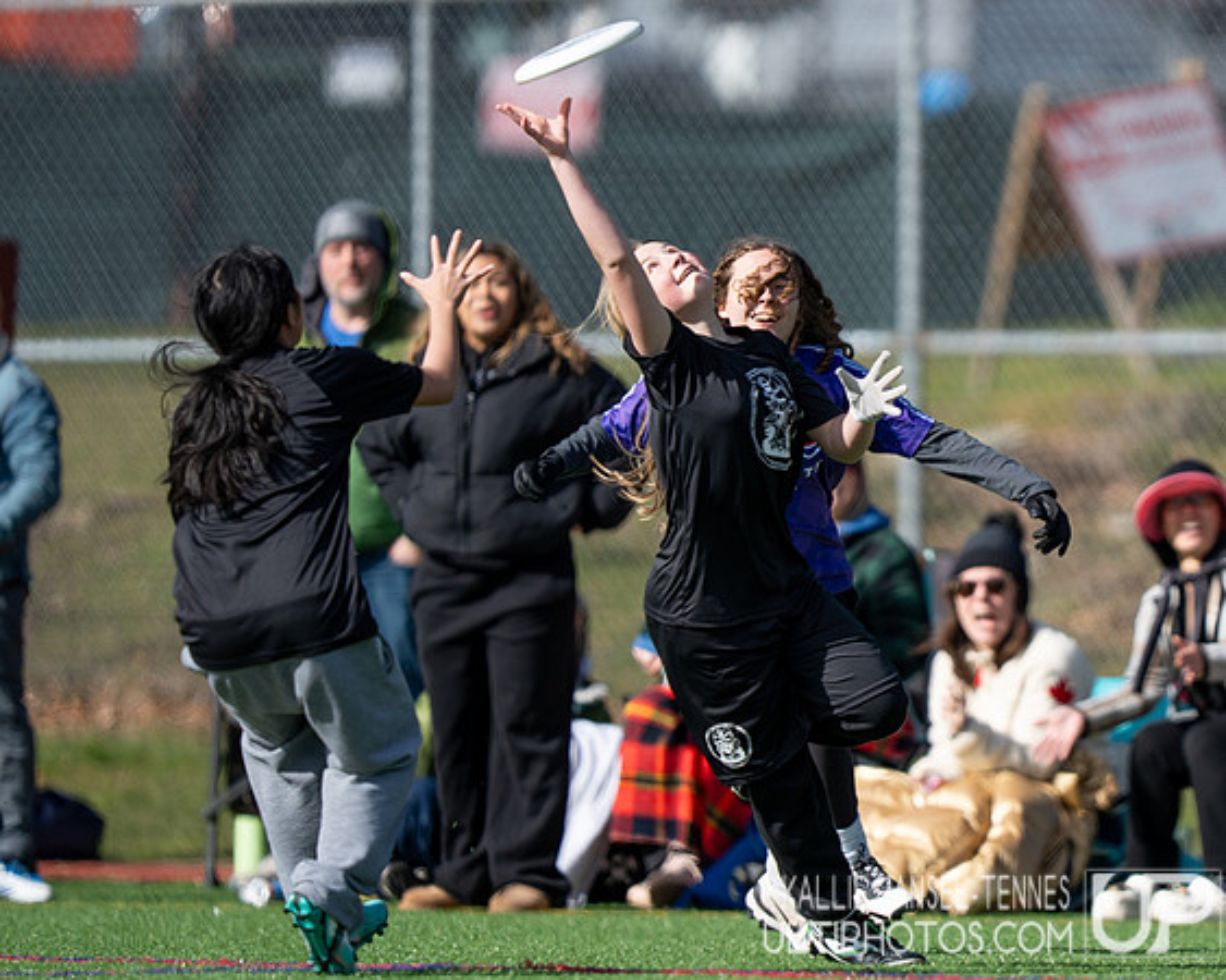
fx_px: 22879
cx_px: 1000
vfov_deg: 2.5
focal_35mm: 631
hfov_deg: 3.1
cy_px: 467
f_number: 2.8
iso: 125
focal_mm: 400
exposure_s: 1/2000
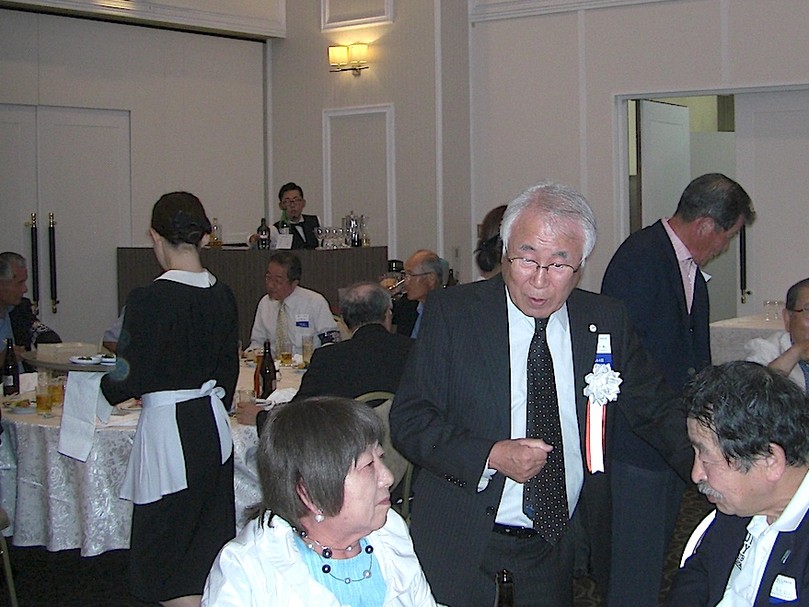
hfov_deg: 38.6
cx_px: 514
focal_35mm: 49
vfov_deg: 29.7
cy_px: 286
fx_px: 1145
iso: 200
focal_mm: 6.3
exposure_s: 1/60
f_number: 3.4
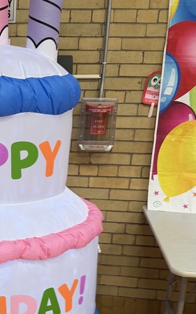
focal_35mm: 58
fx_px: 495
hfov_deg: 21.3
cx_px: -20
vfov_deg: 34.3
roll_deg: +1.0
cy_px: 236
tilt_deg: -19.7
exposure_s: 1/60
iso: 125
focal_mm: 6.76
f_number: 1.78
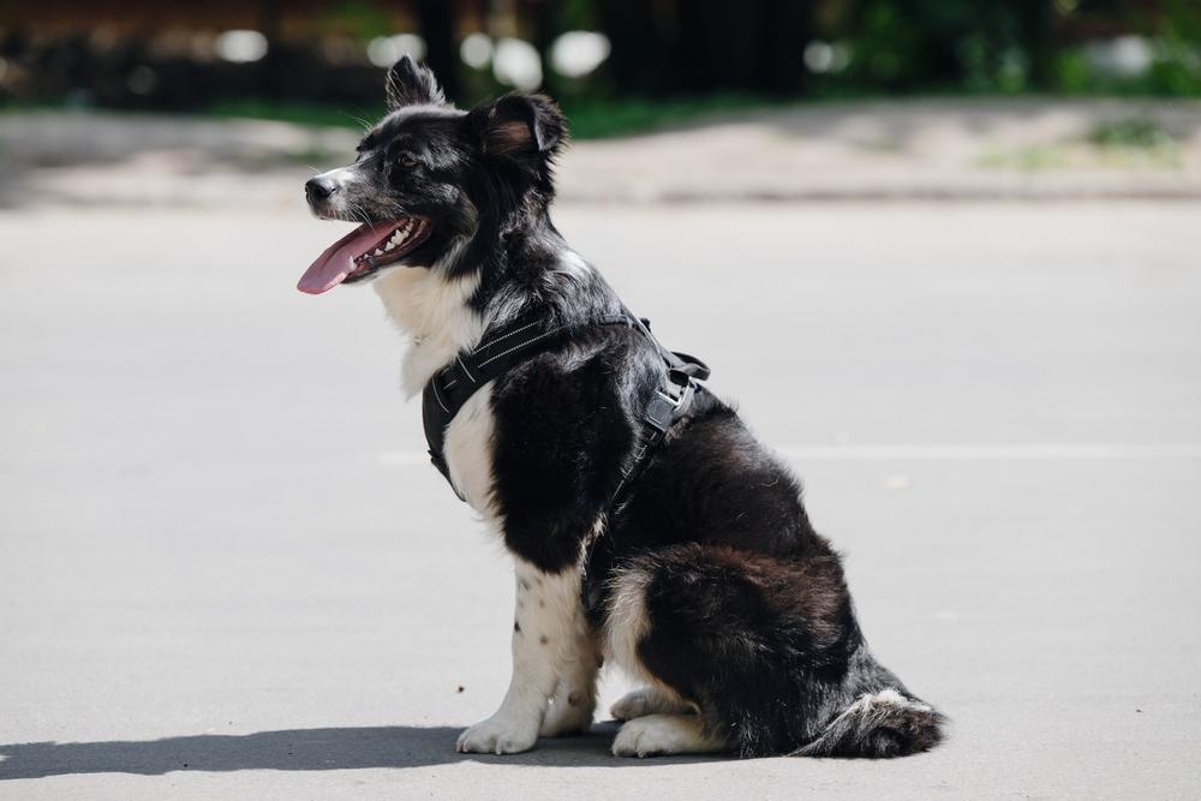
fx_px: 4337
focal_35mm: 130
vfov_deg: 10.6
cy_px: 400
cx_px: 600
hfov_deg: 15.8
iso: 200
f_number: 4
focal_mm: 130
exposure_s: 1/2000
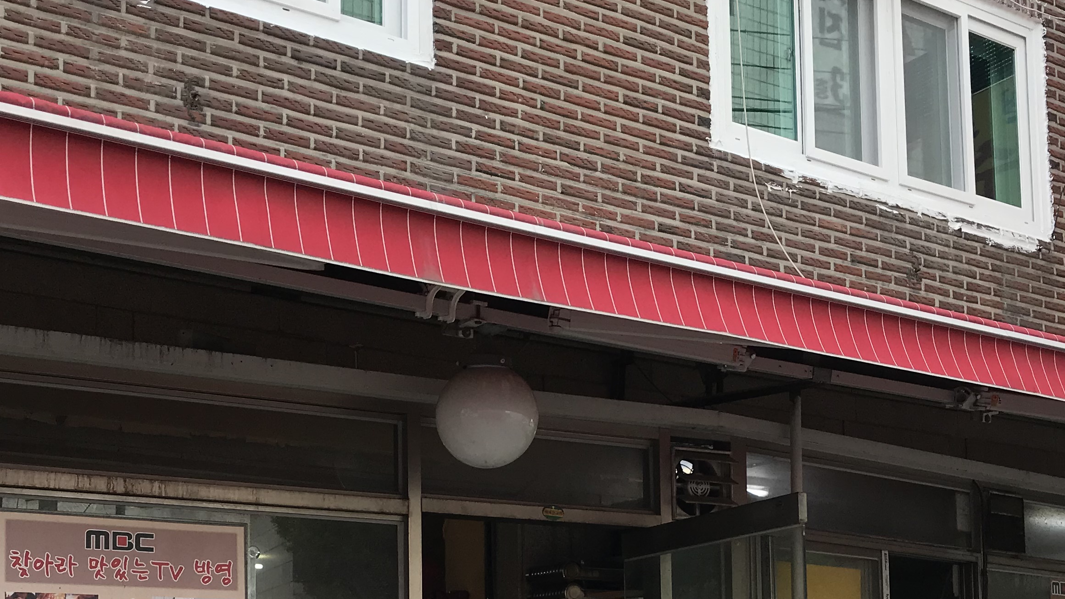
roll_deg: +0.8
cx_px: 477
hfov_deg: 39.1
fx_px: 1497
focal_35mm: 53
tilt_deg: +7.2
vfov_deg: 21.7
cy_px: 623
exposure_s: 1/556
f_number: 1.8
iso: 20
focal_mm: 3.99
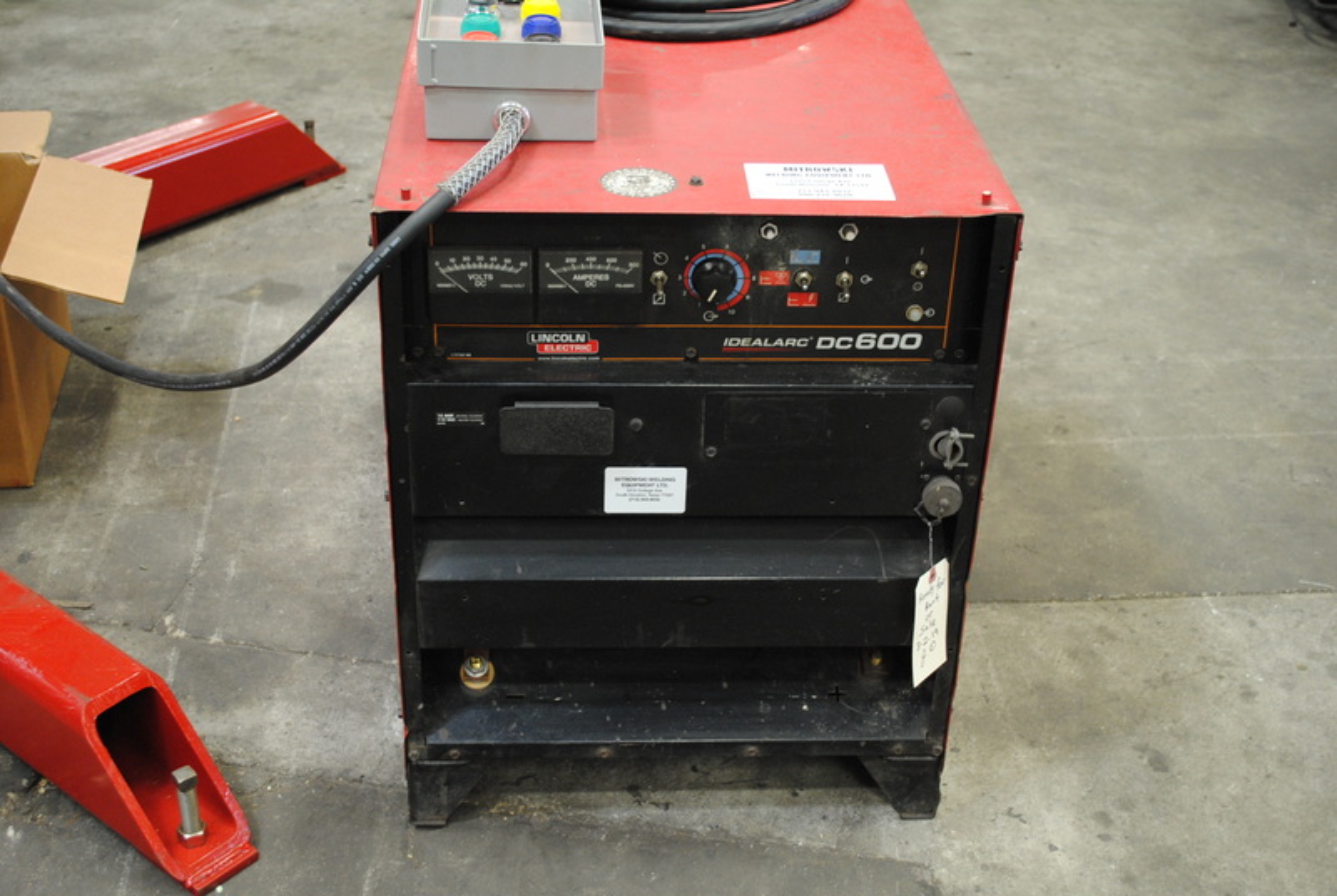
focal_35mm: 48
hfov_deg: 41.1
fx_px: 1785
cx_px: 668
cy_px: 448
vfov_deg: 28.2
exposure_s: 1/30
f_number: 4.8
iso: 560
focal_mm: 32
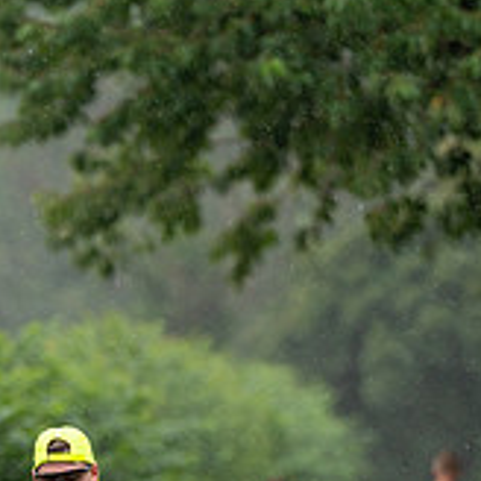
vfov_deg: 3.8
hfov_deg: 3.8
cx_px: 85
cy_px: 548
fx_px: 7216
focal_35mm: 459
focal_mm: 197
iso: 1000
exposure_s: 1/1000
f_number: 3.2
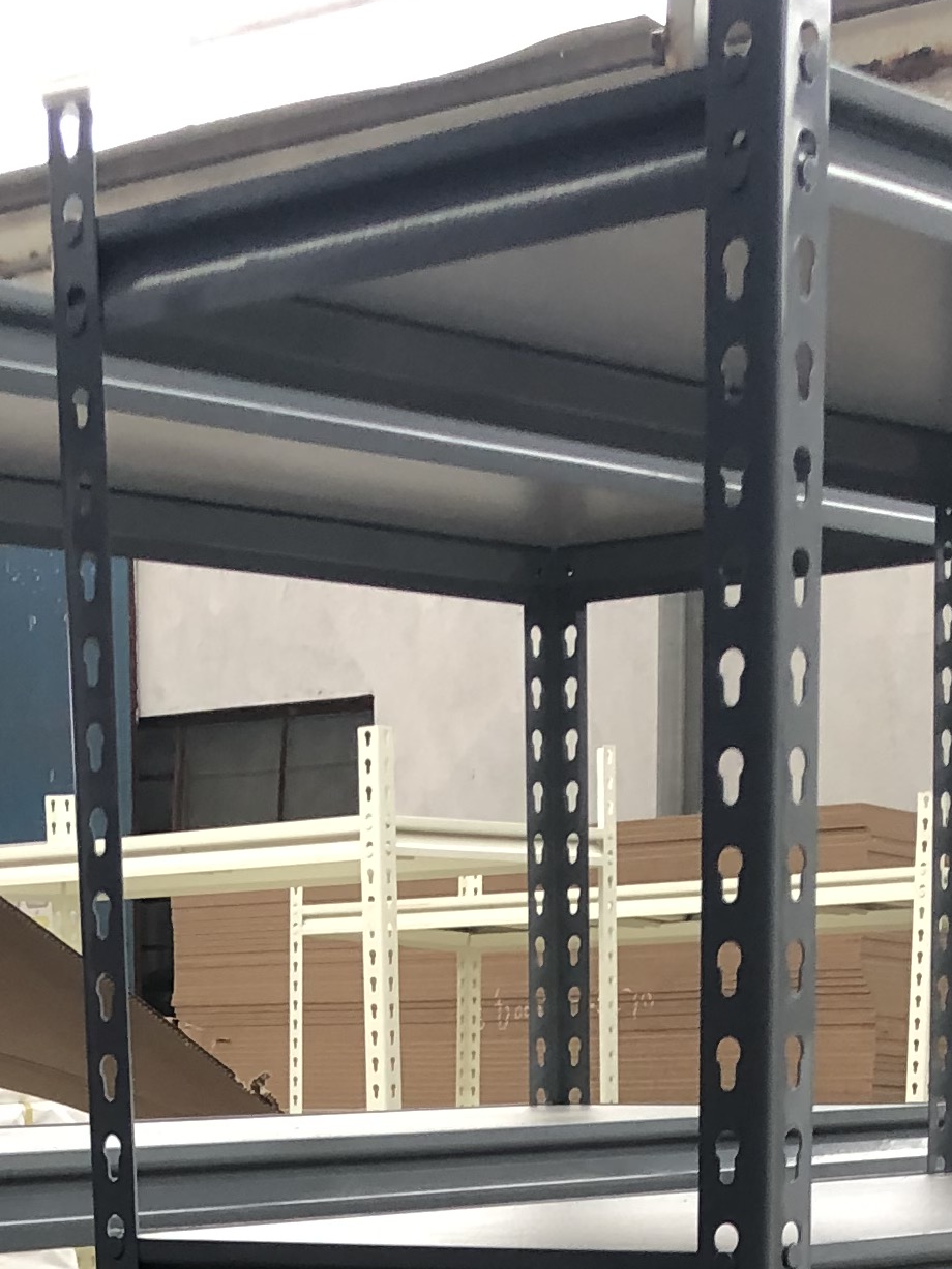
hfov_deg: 16.1
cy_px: 1955
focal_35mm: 92
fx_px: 3374
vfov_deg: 18.6
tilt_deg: -14.8
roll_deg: +0.2
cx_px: 406
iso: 40
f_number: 1.8
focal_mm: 4
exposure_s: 1/20
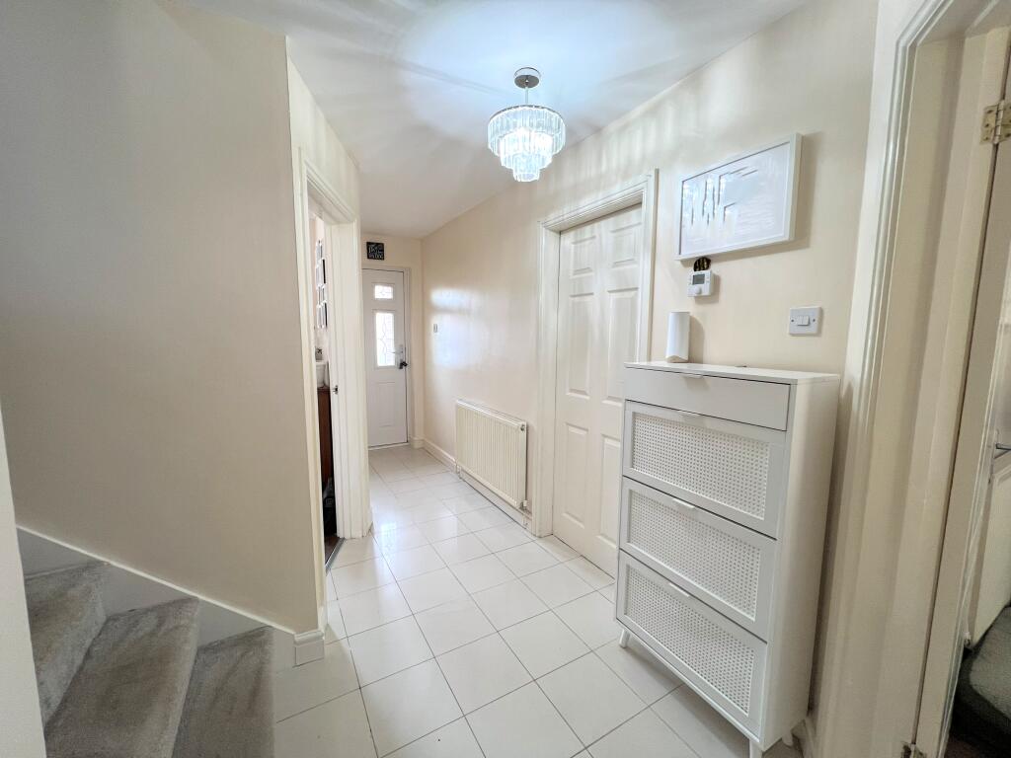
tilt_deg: -6.4
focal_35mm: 13
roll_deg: +0.5
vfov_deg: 89.9
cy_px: 379
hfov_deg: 106.2
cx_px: 506
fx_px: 380
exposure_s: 1/50
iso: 160
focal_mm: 1.57
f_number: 1.8
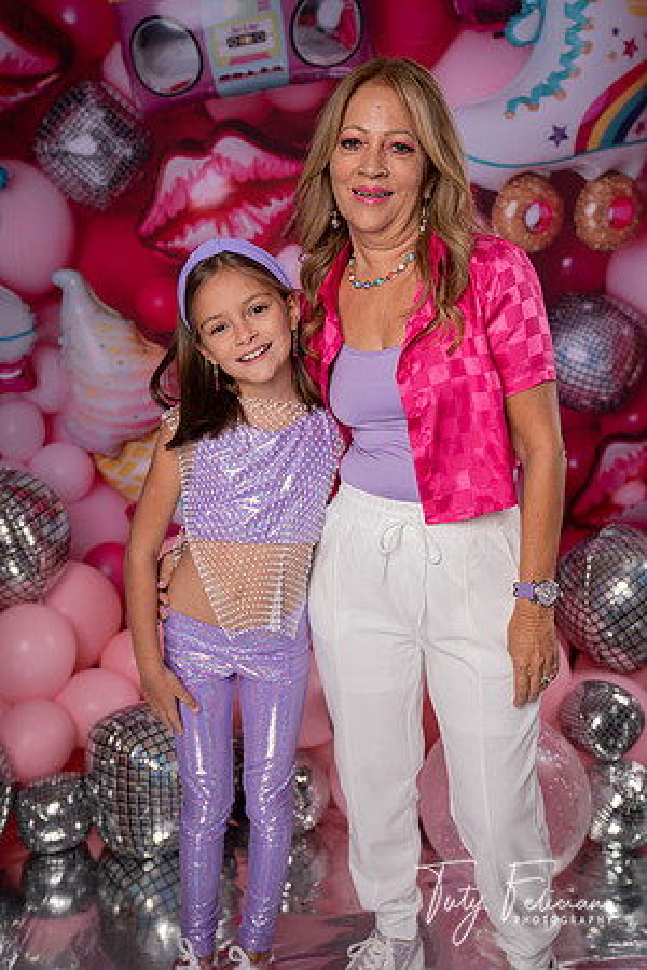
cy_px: 485
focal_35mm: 35
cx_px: 324
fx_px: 943
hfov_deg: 37.9
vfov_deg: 54.4
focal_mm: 35
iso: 50
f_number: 3.2
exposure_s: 1/250
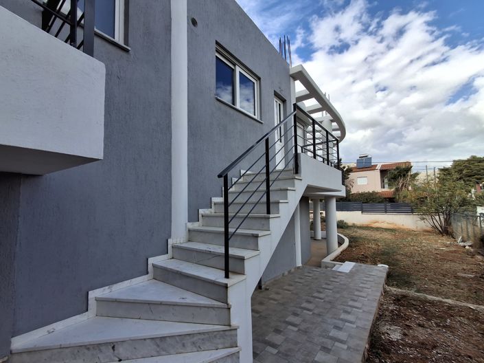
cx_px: 242
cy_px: 182
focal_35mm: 16
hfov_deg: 94.5
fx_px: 224
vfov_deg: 78.1
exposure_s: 1/1387
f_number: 2.2
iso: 40
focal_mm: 1.64
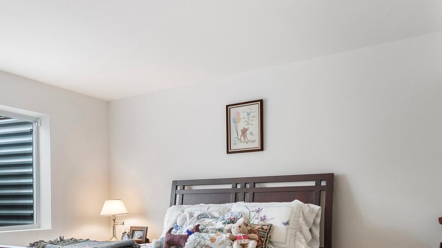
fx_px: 387
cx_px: 179
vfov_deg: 34.1
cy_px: 212
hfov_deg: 59.0
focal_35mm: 33
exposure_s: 1/2
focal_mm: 16
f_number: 6.3
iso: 1250
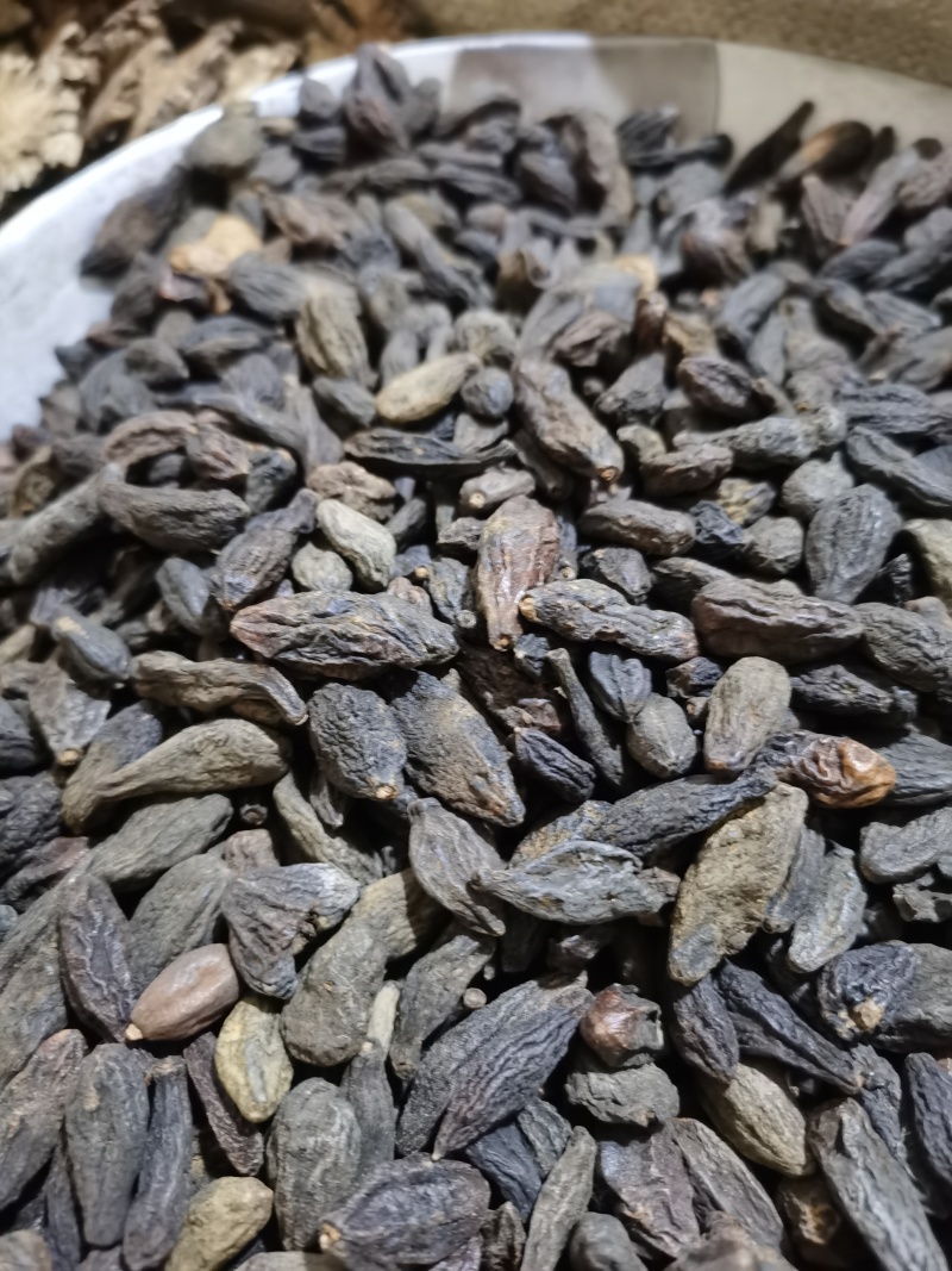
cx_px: 476
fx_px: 990
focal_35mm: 27
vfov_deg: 65.3
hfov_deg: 51.3
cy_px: 636
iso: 800
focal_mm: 5.58
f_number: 1.8
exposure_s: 1/18
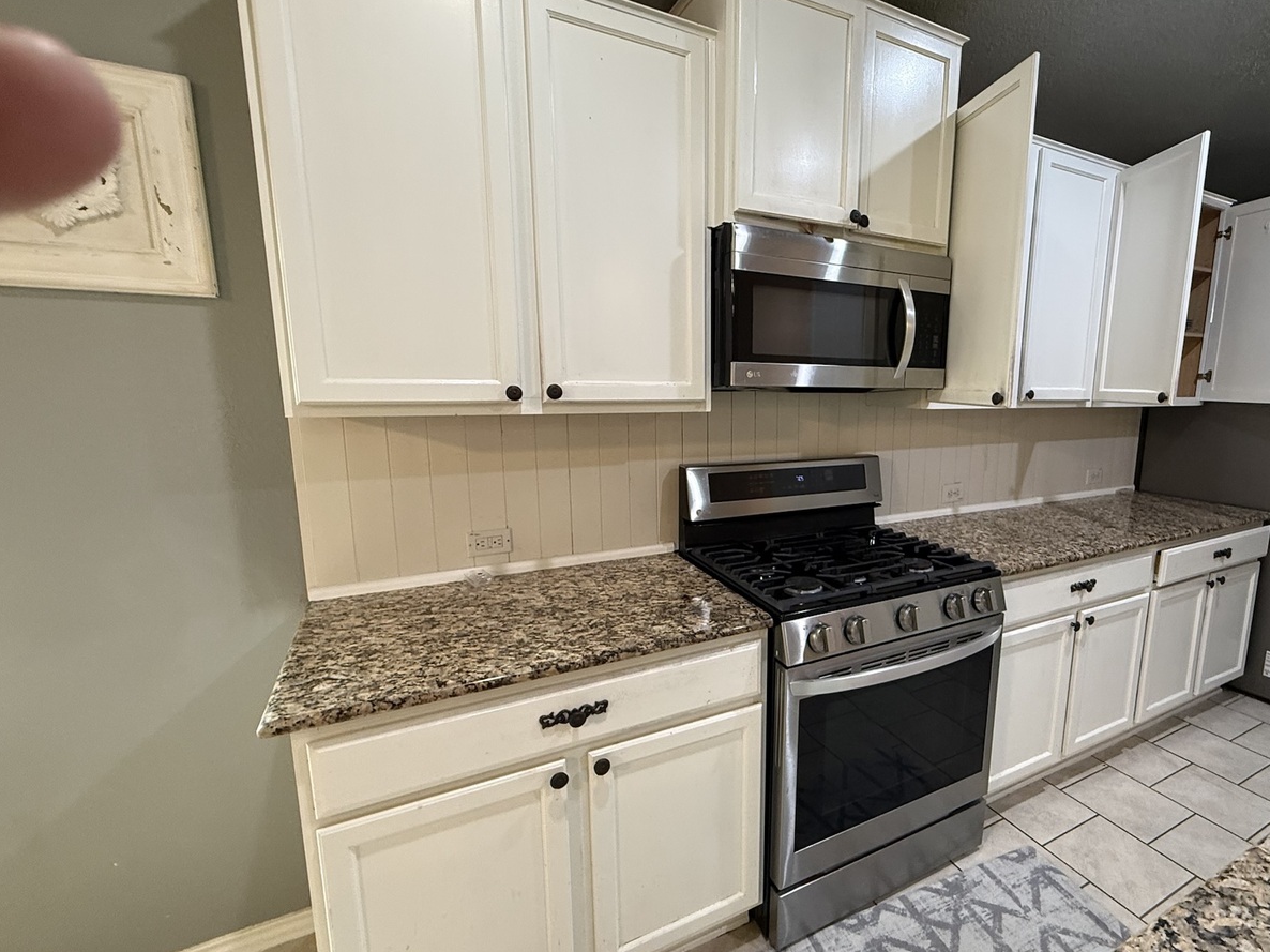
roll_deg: -1.1
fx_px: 624
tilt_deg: -8.6
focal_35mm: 17
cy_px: 486
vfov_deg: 74.7
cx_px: 765
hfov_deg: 89.8
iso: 400
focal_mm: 2.22
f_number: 2.2
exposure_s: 1/60
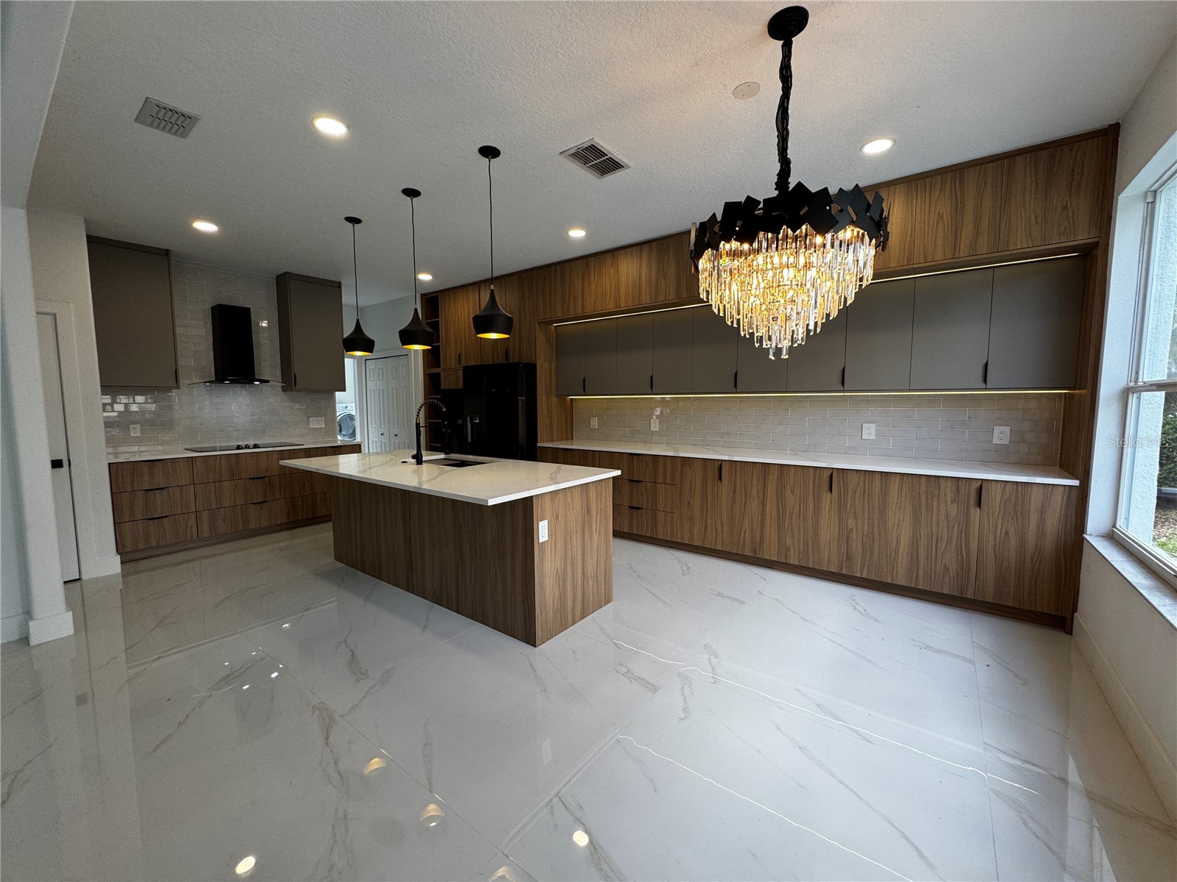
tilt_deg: -4.9
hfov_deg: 102.1
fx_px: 476
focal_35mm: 14
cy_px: 441
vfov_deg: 85.7
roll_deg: +0.4
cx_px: 588
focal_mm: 2.22
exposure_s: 1/120
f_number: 2.2
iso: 100
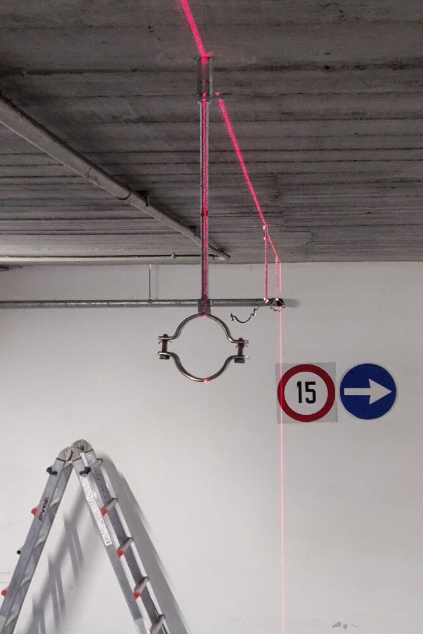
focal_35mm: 27
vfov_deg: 67.4
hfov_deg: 47.9
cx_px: 229
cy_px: 317
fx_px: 476
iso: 1600
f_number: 1.7
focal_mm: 4.25
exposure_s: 1/20
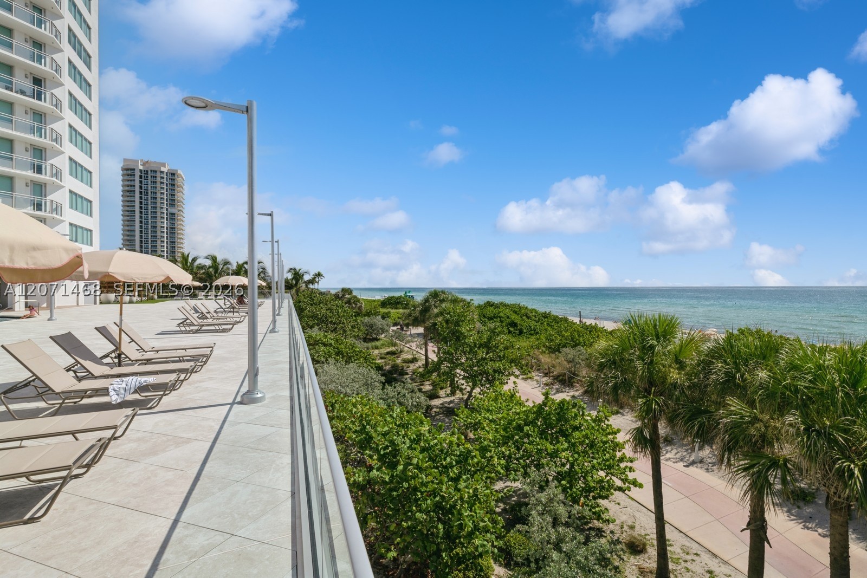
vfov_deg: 70.5
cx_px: 434
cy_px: 289
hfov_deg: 93.3
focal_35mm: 17
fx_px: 409
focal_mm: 17
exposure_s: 1/1000
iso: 200
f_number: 10
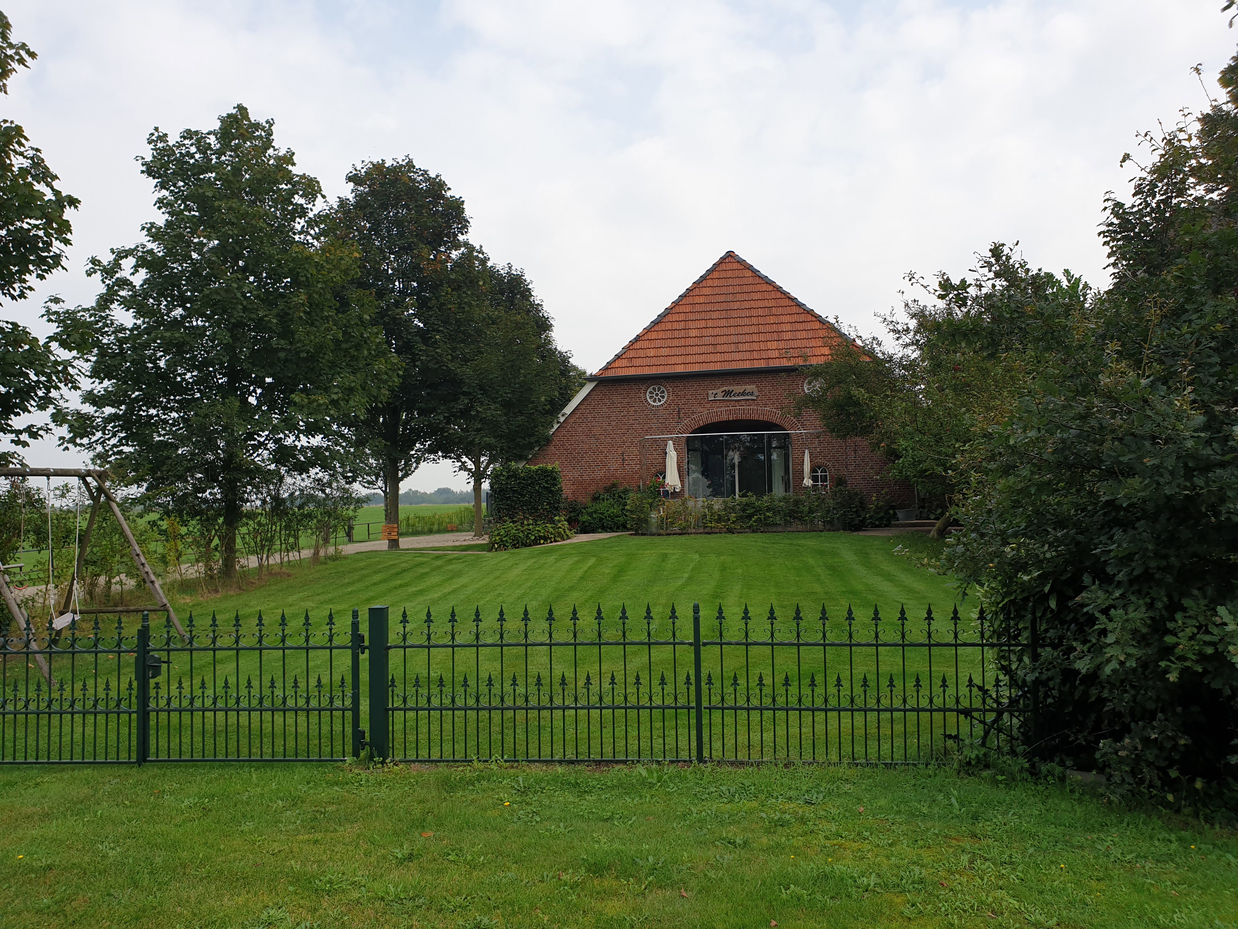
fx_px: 930
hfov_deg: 67.3
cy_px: 464
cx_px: 619
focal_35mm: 26
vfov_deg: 53.1
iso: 50
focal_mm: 4.3
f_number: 2.4
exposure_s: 1/1204
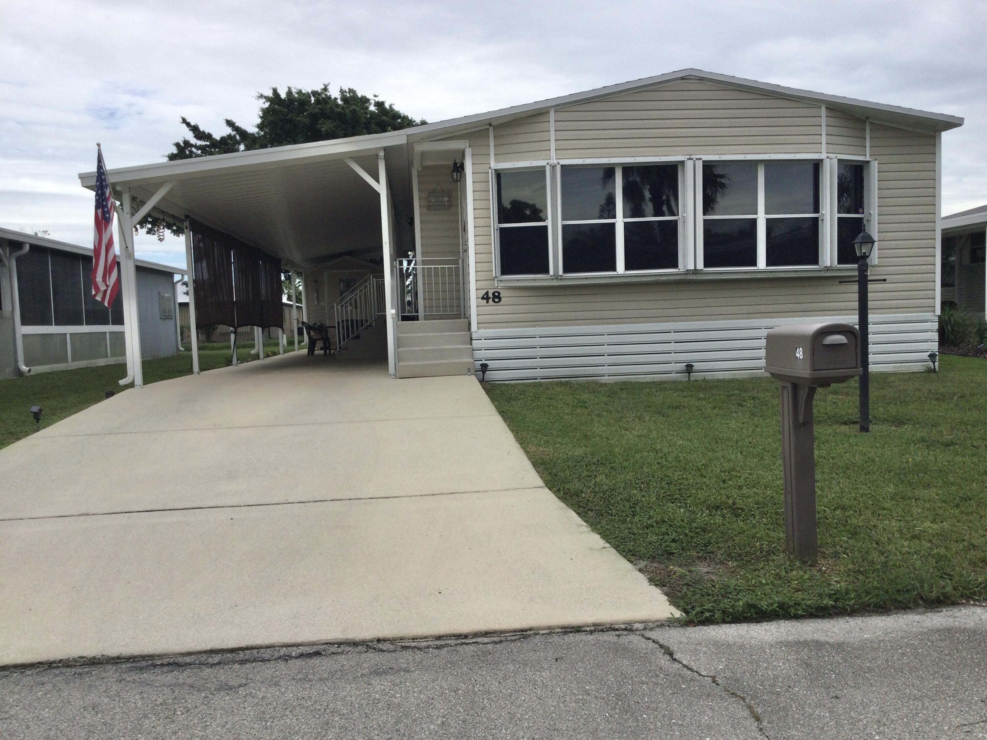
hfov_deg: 58.4
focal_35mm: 31
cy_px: 370
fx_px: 884
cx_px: 494
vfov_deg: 45.4
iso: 25
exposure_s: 1/936
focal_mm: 3.3
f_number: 2.4
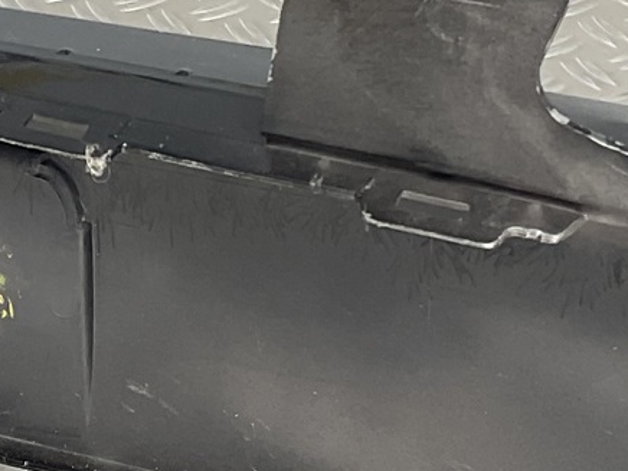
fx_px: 2431
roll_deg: +3.6
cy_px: 284
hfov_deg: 14.4
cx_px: -65
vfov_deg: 11.1
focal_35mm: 134
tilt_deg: -36.2
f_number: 1.8
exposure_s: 1/242
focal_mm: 3
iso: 16
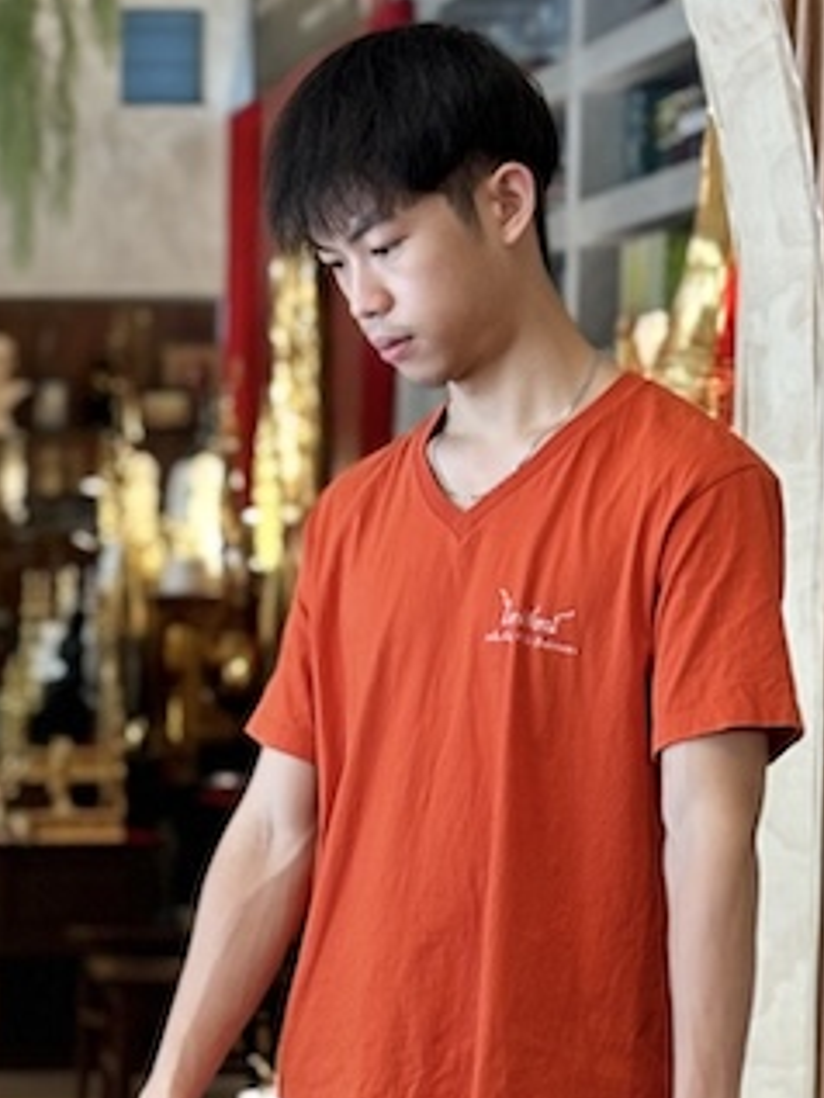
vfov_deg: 12.5
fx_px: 4853
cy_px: 1384
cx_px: -42
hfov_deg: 9.6
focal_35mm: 153
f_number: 1.6
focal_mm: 5.96
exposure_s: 1/50
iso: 80
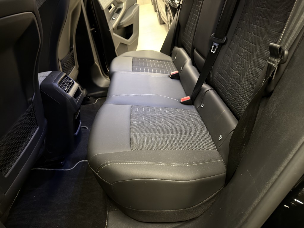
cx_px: 152
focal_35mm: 24
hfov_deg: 71.6
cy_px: 114
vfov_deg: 56.8
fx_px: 211
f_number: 1.78
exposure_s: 1/26
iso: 640
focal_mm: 6.76
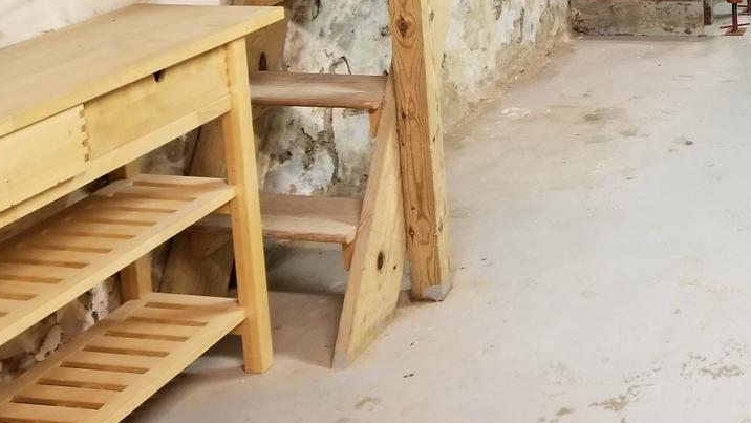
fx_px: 1135
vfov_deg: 20.0
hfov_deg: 33.8
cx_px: 730
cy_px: -64
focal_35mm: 57
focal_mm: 4.3
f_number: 1.7
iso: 250
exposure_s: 1/17
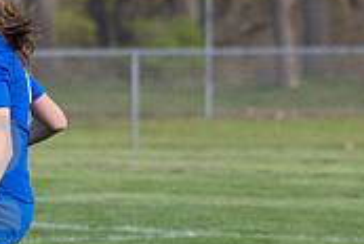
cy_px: 174
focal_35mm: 670
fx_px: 6786
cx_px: -42
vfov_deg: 2.1
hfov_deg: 3.1
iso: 200
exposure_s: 1/1600
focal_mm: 200
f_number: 5.6
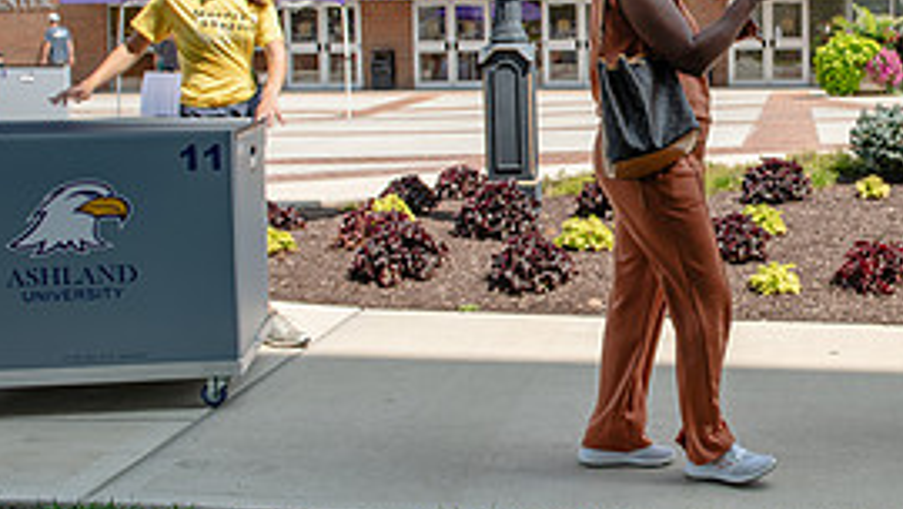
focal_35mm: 54
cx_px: 742
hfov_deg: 36.9
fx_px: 1293
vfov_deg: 22.1
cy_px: 159
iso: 80
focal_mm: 24
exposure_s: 1/500
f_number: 4
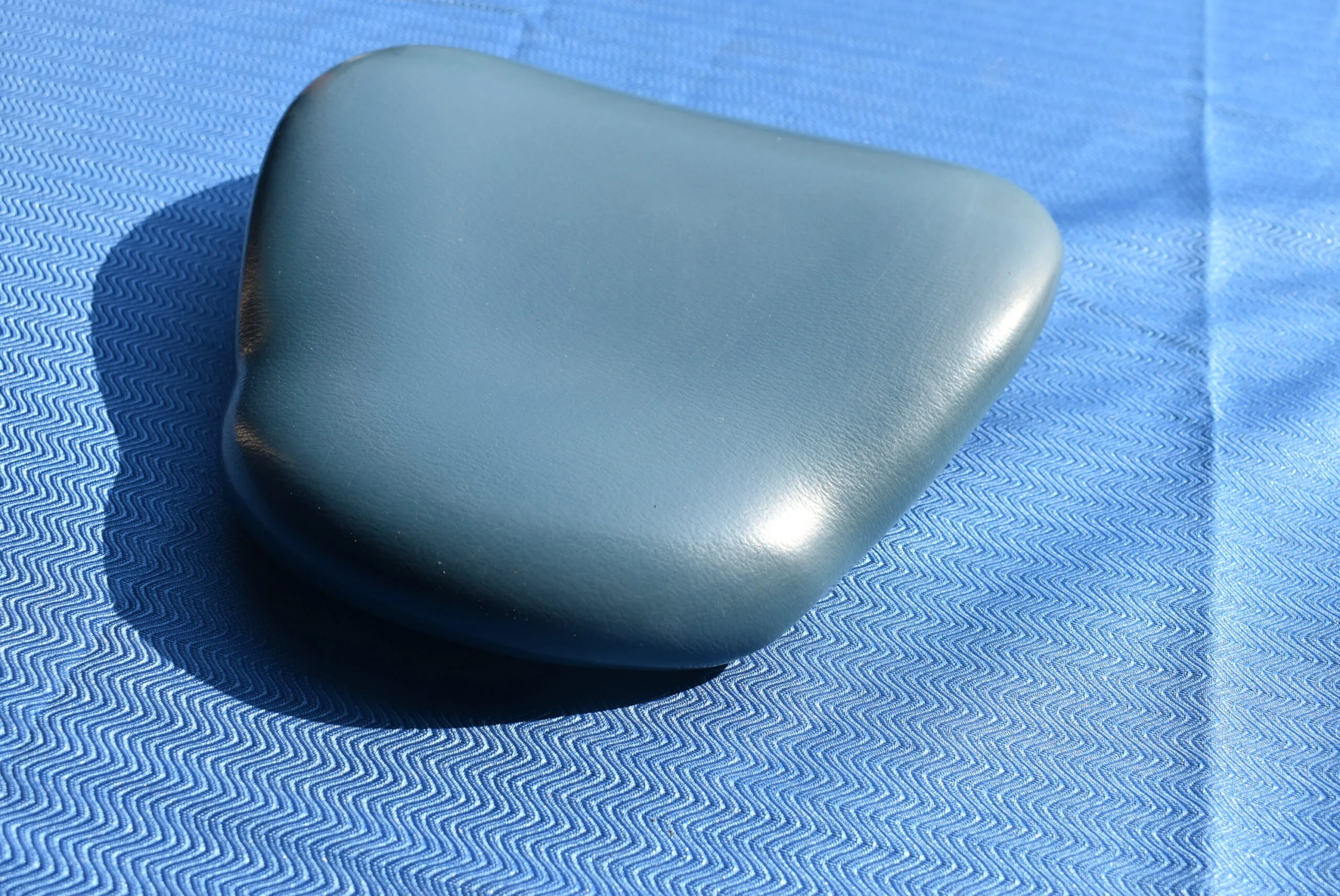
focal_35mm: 38
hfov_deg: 51.3
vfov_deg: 35.6
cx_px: 670
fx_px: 1397
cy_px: 448
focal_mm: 25
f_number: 7.1
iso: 200
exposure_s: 1/400
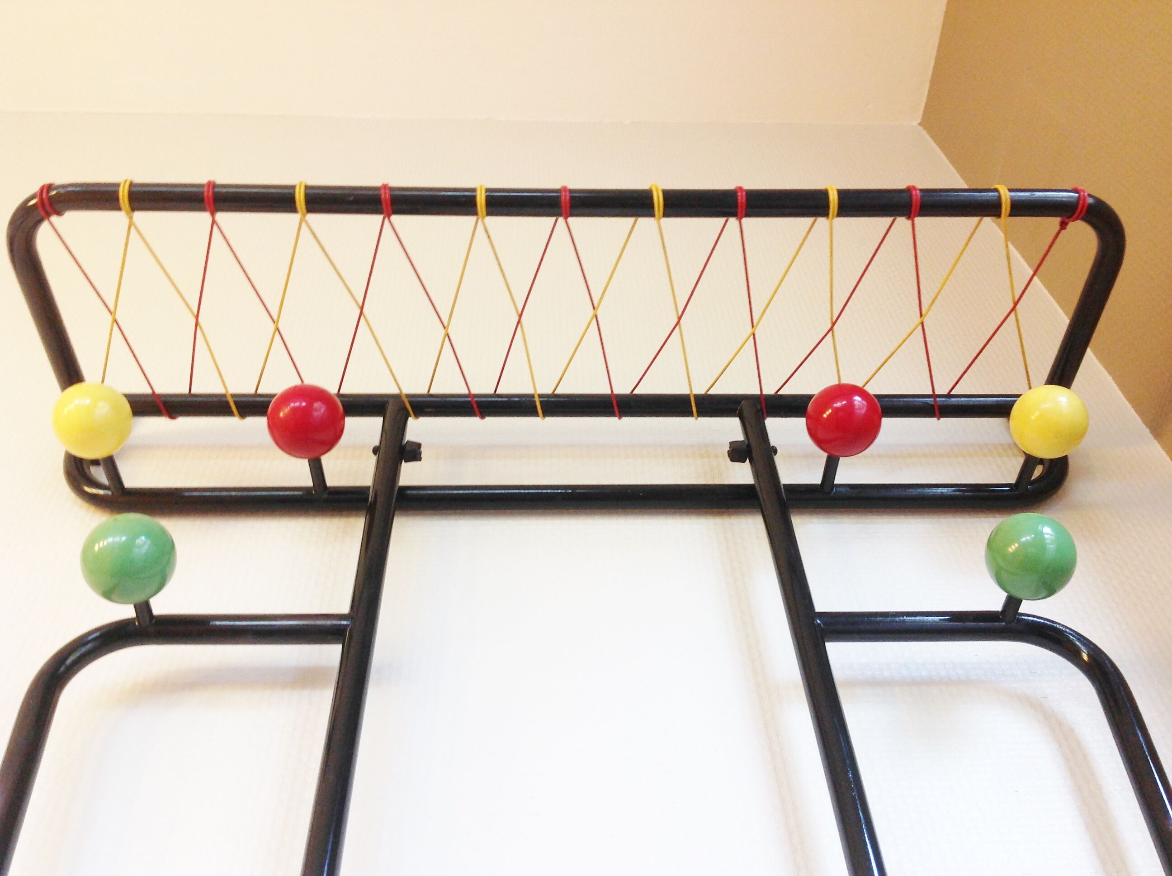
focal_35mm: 35
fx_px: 1183
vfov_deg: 40.6
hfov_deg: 52.7
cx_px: 586
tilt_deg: +54.1
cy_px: 438
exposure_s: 1/15
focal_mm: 4.28
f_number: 2.4
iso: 80
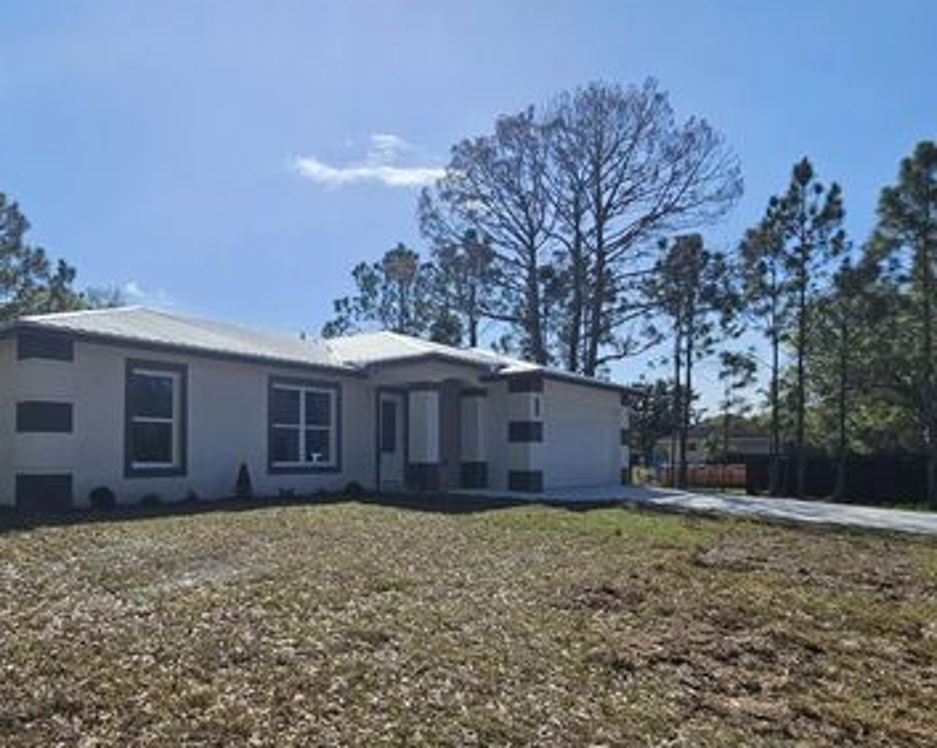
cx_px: 300
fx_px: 637
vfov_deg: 60.3
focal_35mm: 23
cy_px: 448
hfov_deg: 70.2
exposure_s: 1/3589
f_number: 2.2
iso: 50
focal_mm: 2.2
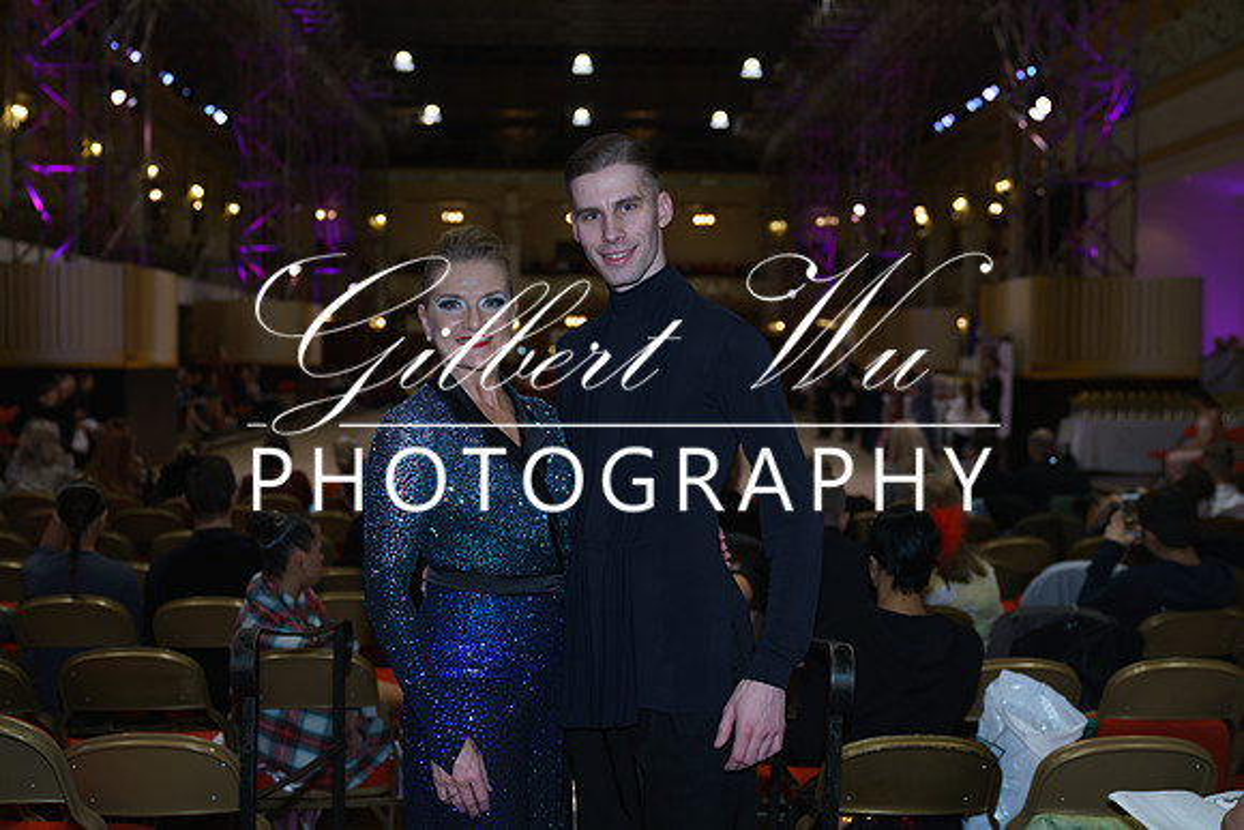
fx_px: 1313
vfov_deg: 35.1
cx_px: 622
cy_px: 415
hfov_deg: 50.7
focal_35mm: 38
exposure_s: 1/250
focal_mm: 38
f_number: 2.8
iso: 400
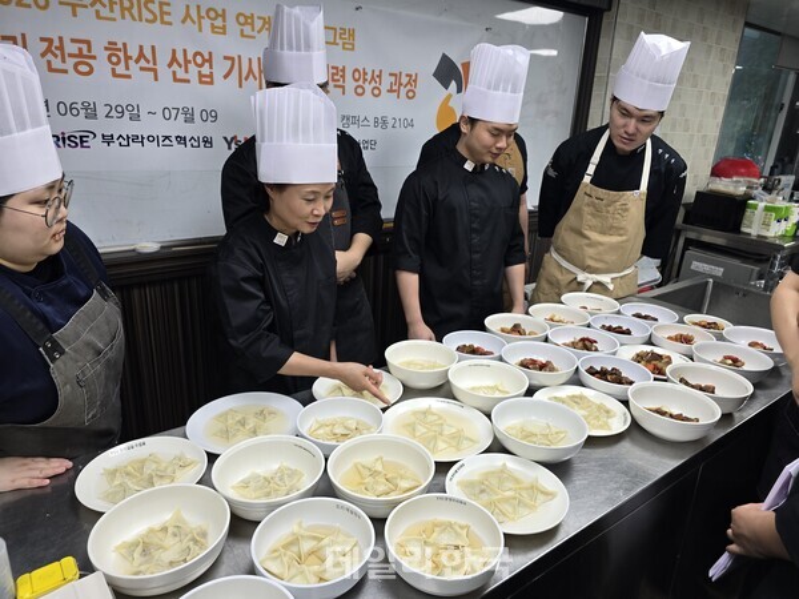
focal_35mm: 23
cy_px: 300
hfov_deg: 73.9
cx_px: 400
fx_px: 531
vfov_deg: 58.9
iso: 64
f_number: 1.7
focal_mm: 6.3
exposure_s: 1/120
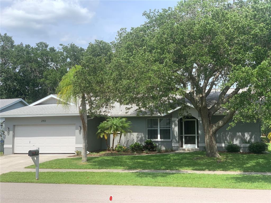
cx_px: 136
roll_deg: -0.7
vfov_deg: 28.0
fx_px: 407
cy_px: 102
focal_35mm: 52
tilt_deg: +5.7
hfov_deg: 36.8
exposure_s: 1/675
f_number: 2.4
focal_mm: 6
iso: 16
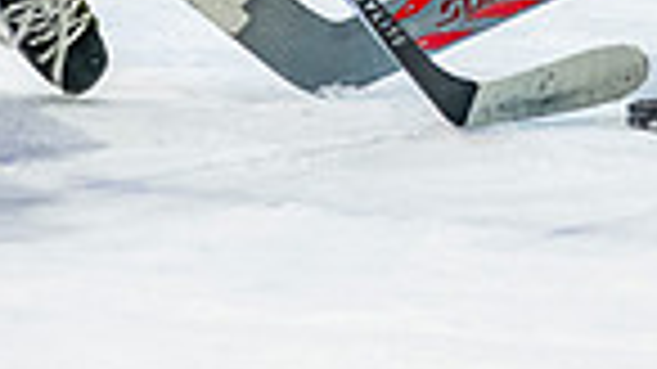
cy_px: -527
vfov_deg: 1.8
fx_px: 11859
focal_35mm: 681
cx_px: 404
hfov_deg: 3.2
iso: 1600
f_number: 3.2
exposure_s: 1/1000
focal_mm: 100
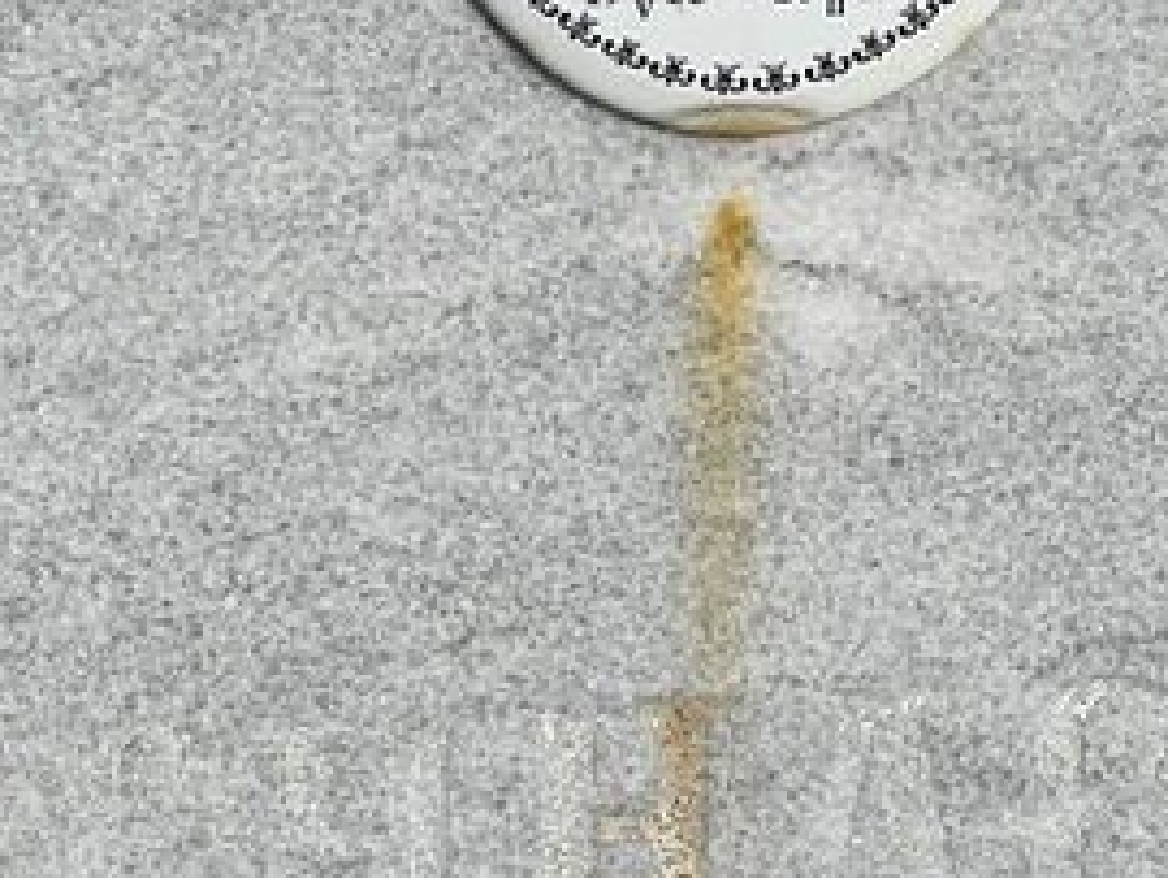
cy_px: -381
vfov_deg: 6.5
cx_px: 805
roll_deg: -0.8
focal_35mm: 228
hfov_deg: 8.7
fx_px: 7700
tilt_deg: -16.1
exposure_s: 1/2370
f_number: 2.8
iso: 32
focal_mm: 9
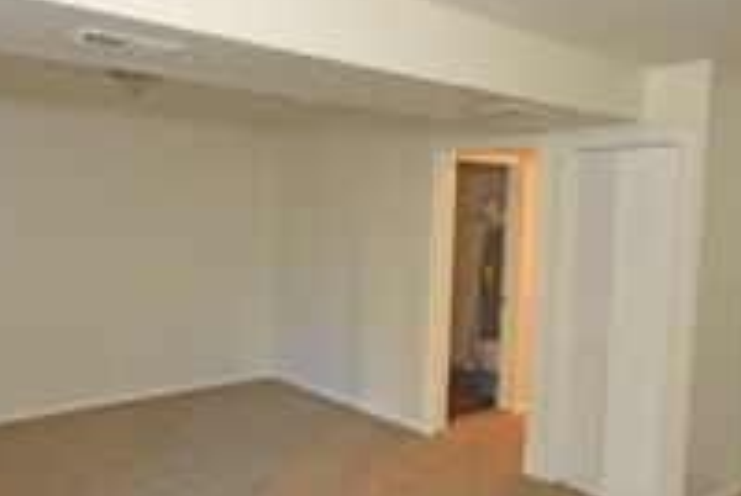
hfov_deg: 61.8
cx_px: 341
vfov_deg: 43.7
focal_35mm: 30
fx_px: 618
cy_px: 228
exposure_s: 1/60
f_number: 4
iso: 5600
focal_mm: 10
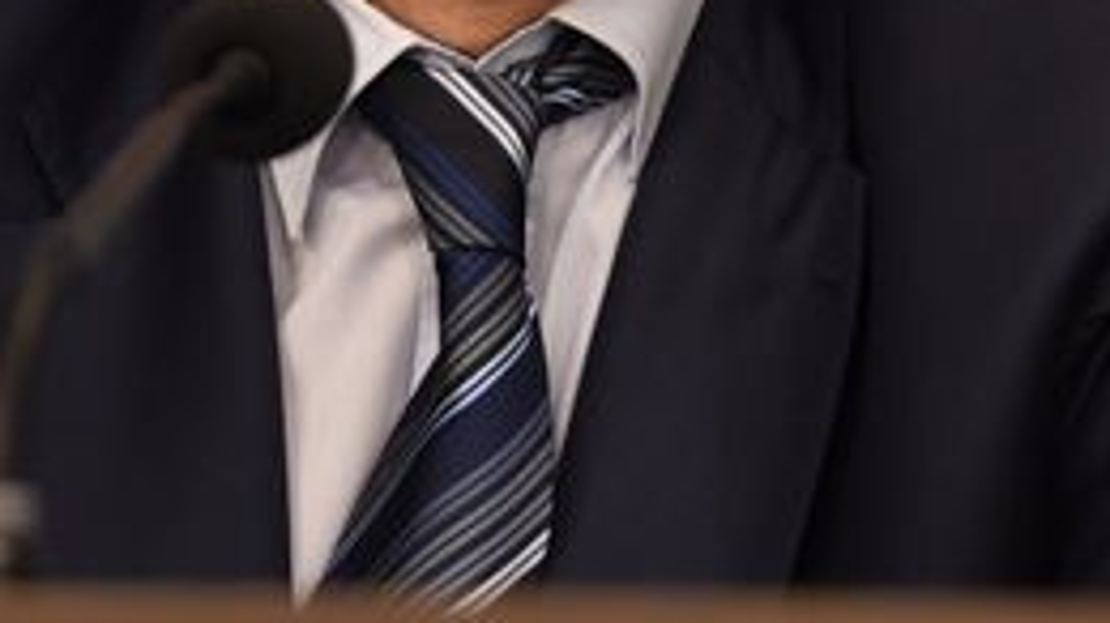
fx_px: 16564
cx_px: 363
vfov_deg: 2.2
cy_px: -358
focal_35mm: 563
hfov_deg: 3.8
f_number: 4
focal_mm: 200
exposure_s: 1/320
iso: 2500
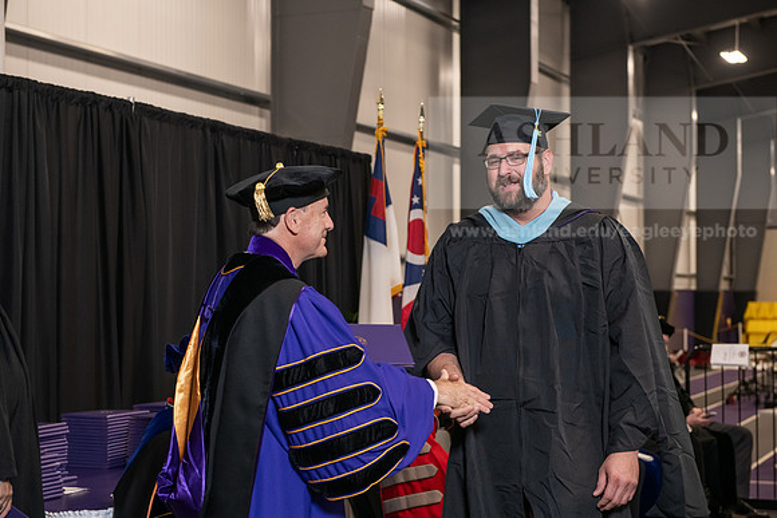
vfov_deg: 20.6
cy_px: 259
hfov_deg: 30.5
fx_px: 1425
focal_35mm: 66
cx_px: 388
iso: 2000
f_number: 5
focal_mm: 66
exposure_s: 1/125
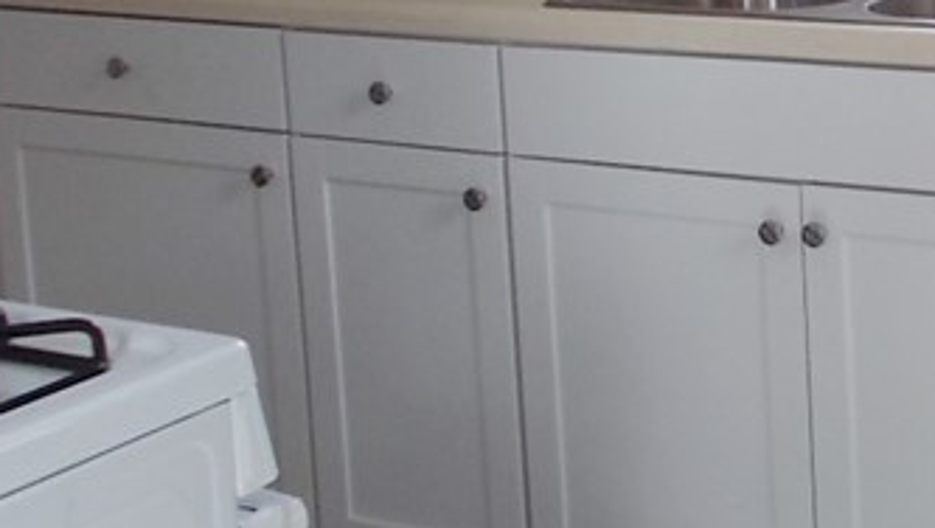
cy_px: -31
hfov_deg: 23.5
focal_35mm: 87
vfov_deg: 13.7
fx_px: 2159
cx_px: 910
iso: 80
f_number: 3.2
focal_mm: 4.6
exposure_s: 1/50
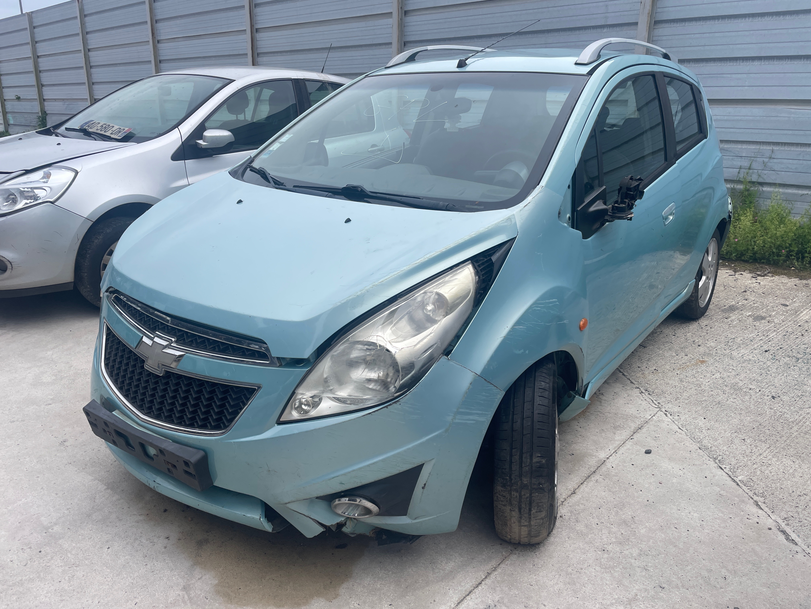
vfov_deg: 53.1
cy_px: 304
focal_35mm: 26
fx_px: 609
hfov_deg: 67.3
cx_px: 406
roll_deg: -0.9
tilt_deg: -18.3
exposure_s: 1/2020
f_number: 1.6
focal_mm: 4.2
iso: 32
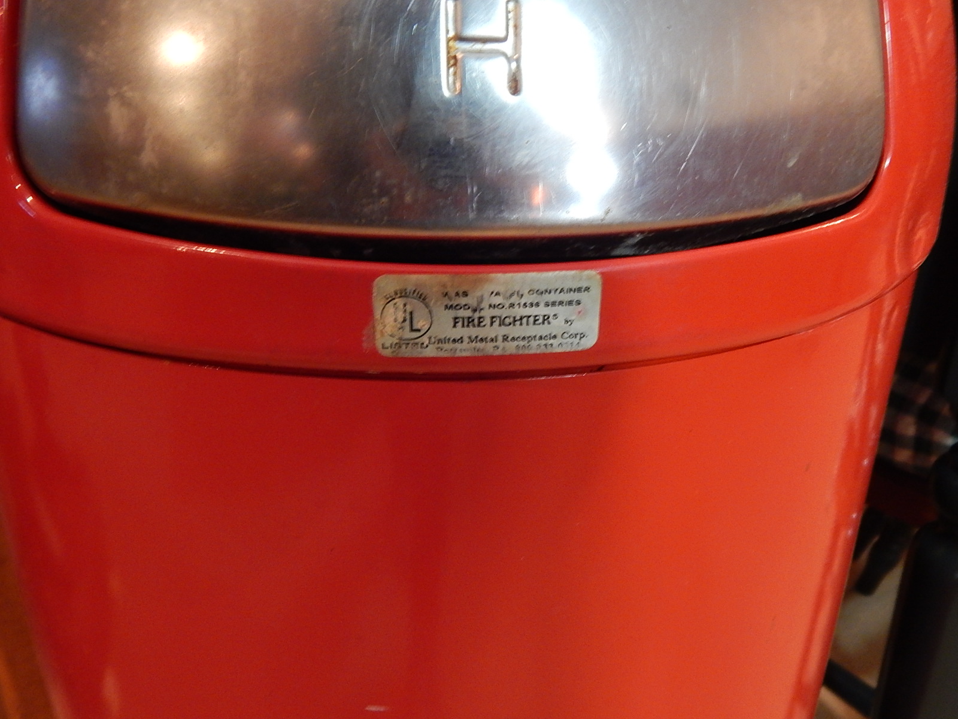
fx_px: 858
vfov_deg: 45.4
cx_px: 479
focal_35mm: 31
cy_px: 360
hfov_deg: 58.4
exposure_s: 1/15
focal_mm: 5.6
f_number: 3.2
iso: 400
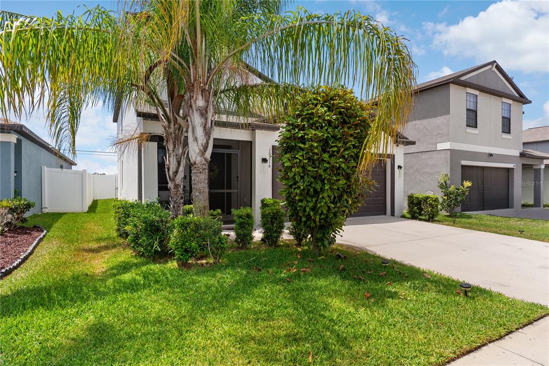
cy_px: 183
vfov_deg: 61.9
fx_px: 305
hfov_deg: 84.0
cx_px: 274
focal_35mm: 20
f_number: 8
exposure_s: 1/40
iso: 100
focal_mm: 20
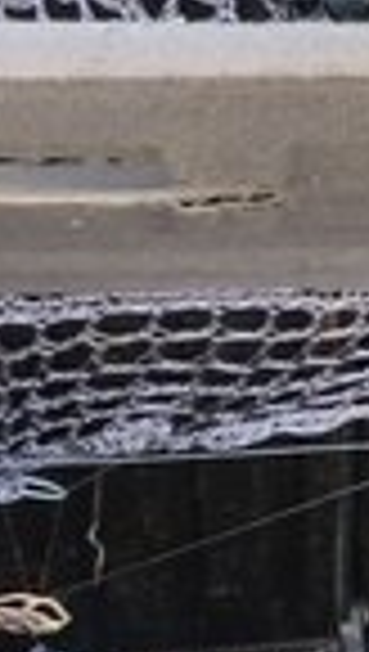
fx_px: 1871
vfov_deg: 19.7
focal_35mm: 108
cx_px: 801
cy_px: 427
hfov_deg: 10.2
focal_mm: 4.15
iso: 64
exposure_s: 1/33
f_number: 2.2
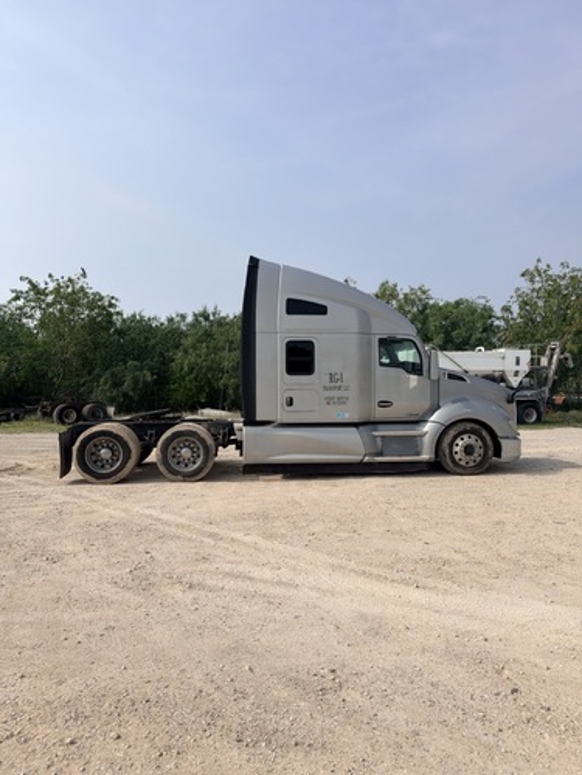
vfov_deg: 71.6
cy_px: 388
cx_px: 291
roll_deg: +0.8
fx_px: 538
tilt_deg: +1.0
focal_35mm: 24
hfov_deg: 56.8
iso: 80
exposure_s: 1/11905
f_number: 1.78
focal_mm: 6.76
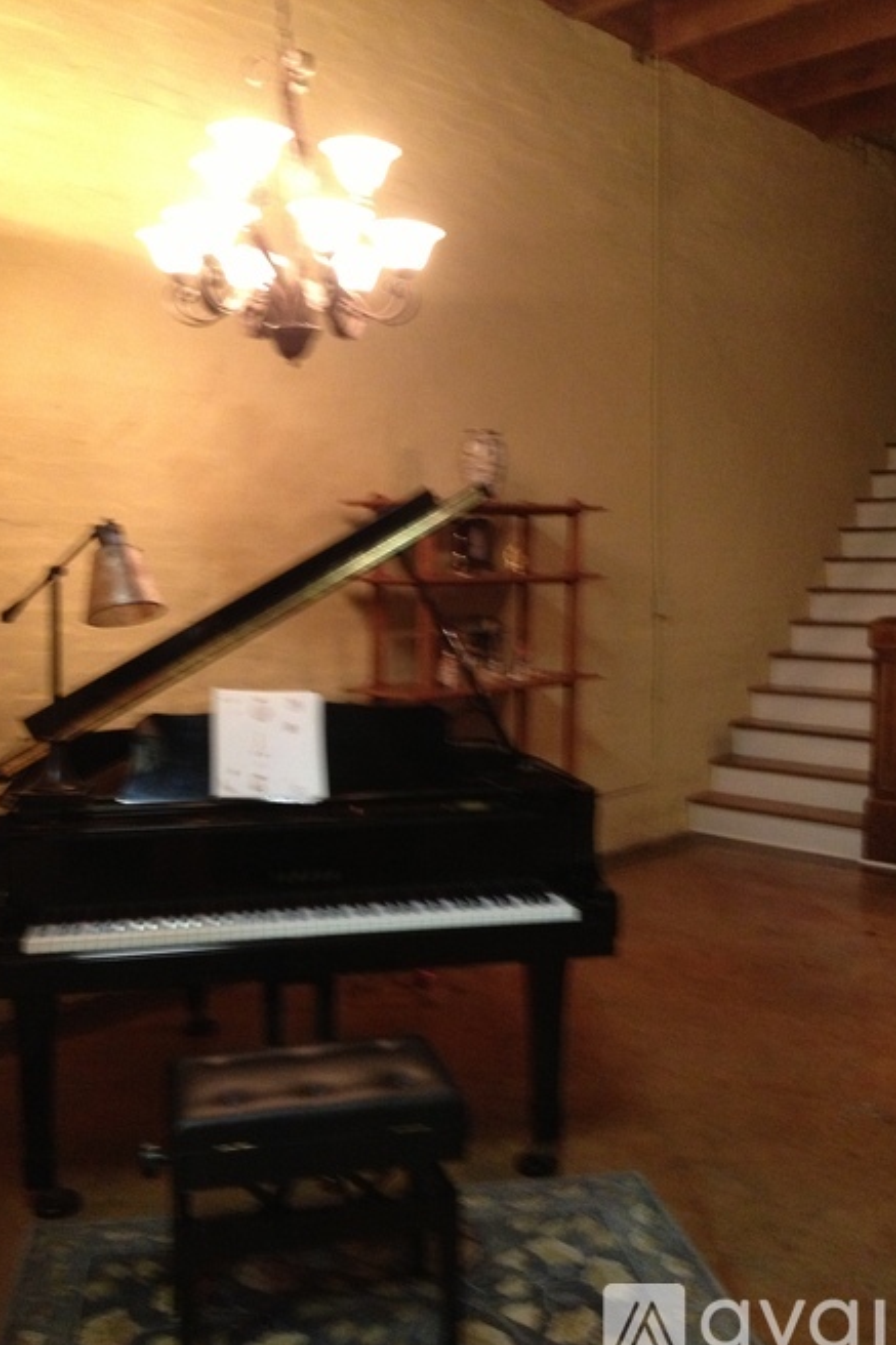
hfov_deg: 35.9
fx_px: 1382
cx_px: 422
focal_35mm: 37
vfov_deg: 51.9
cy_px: 682
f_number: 2.4
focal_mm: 4.28
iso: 400
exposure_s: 1/20
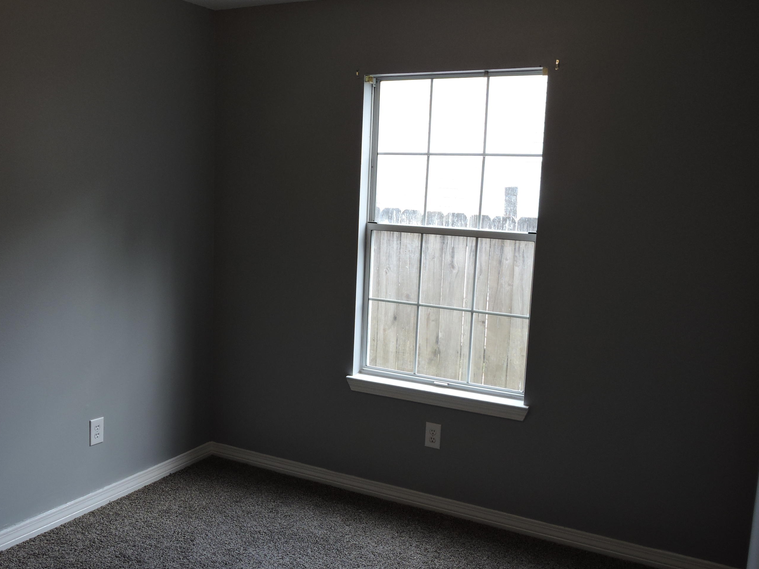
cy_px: 296
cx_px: 335
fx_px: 768
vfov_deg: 40.7
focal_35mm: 35
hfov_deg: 52.5
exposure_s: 1/50
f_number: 3.5
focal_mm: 5.4
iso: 100
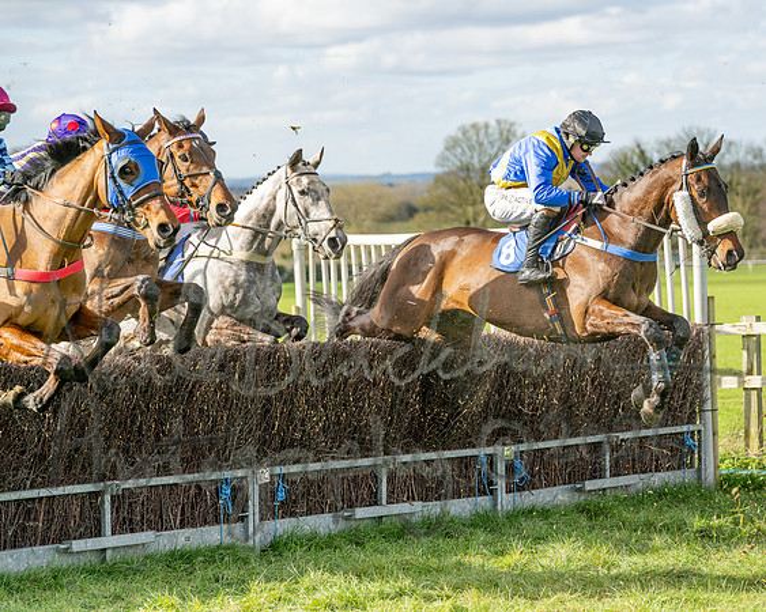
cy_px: 306
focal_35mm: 123
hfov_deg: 15.7
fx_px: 2782
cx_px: 430
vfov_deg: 12.6
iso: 400
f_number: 4
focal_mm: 109
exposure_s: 1/1600
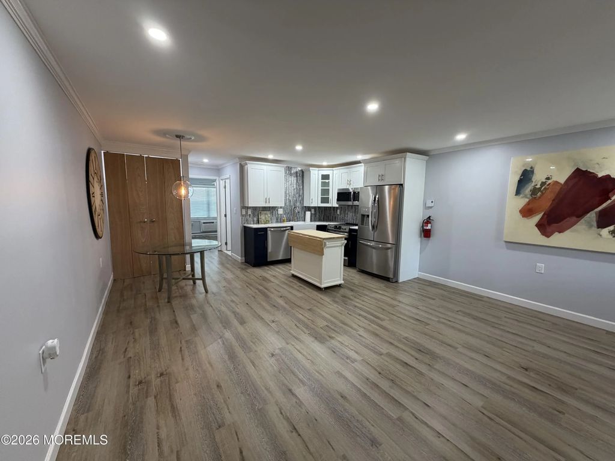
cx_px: 308
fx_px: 249
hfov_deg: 102.1
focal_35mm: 14
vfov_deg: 85.7
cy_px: 230
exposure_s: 1/60
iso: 250
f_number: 2.2
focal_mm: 2.22
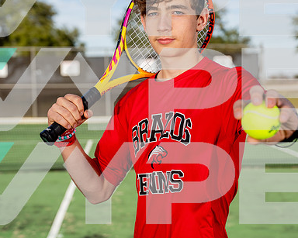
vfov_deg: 17.4
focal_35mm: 88
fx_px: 776
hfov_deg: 21.7
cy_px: 90
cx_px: 133
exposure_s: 1/1250
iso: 100
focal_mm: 62
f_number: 4
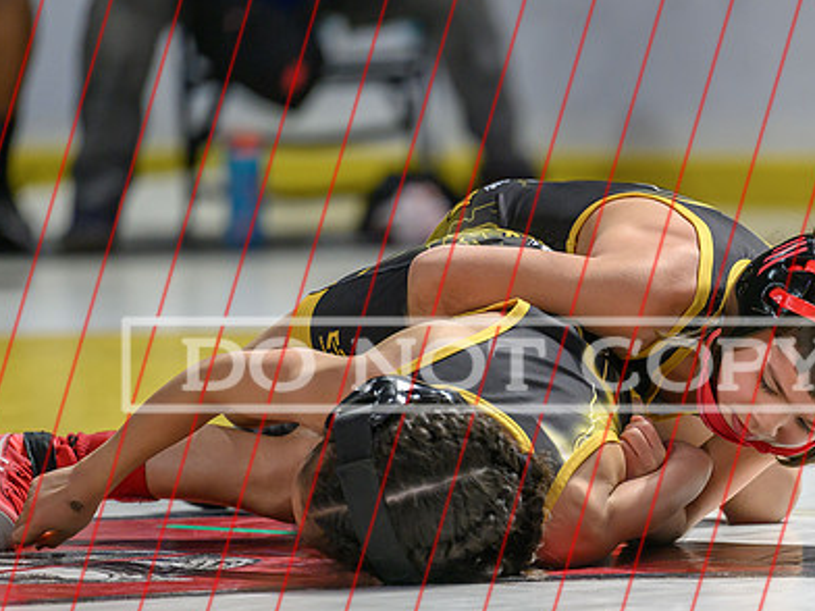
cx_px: 679
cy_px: 441
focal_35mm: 400
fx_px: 9418
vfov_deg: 3.7
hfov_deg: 5.0
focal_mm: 200
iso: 1600
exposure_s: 1/800
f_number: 2.8
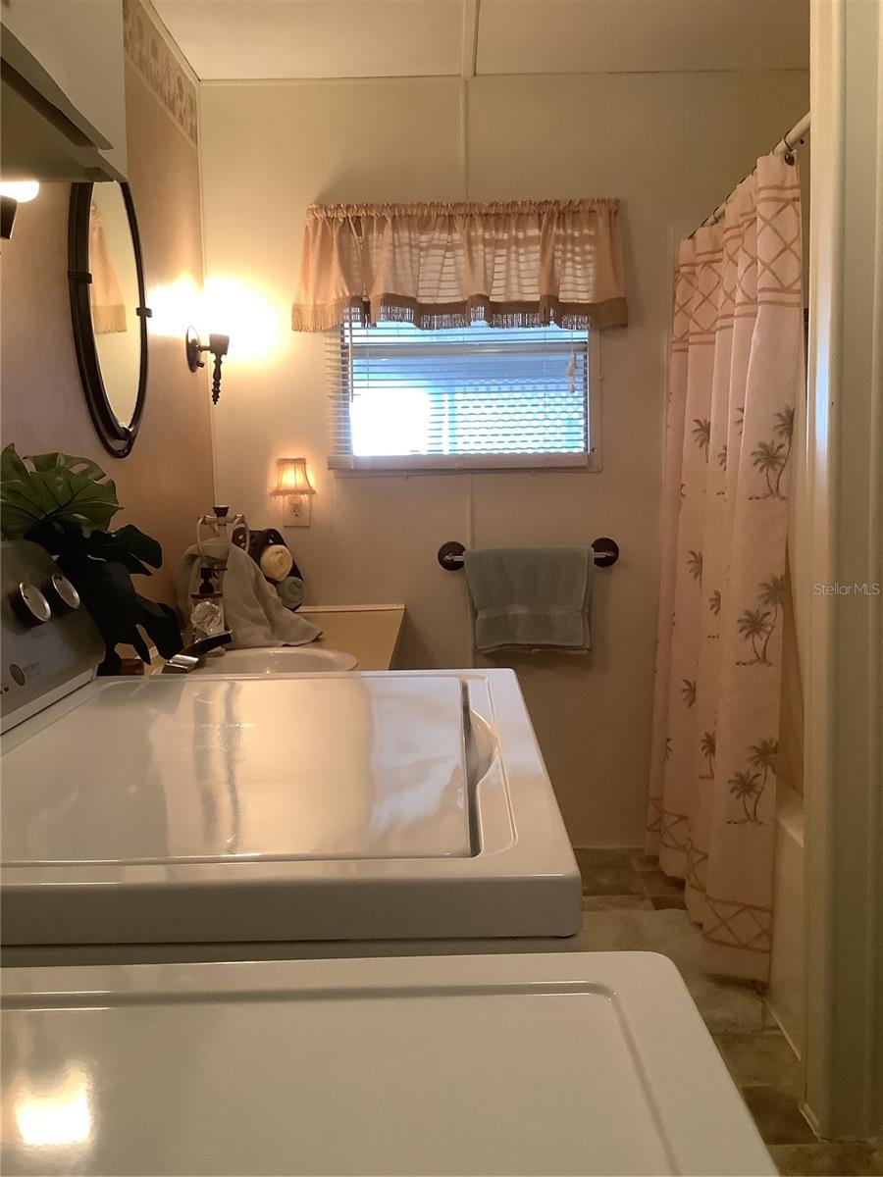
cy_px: 588
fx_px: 1054
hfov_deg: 45.4
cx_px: 442
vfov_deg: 58.4
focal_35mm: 31
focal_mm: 3.3
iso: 200
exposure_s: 1/60
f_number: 2.4
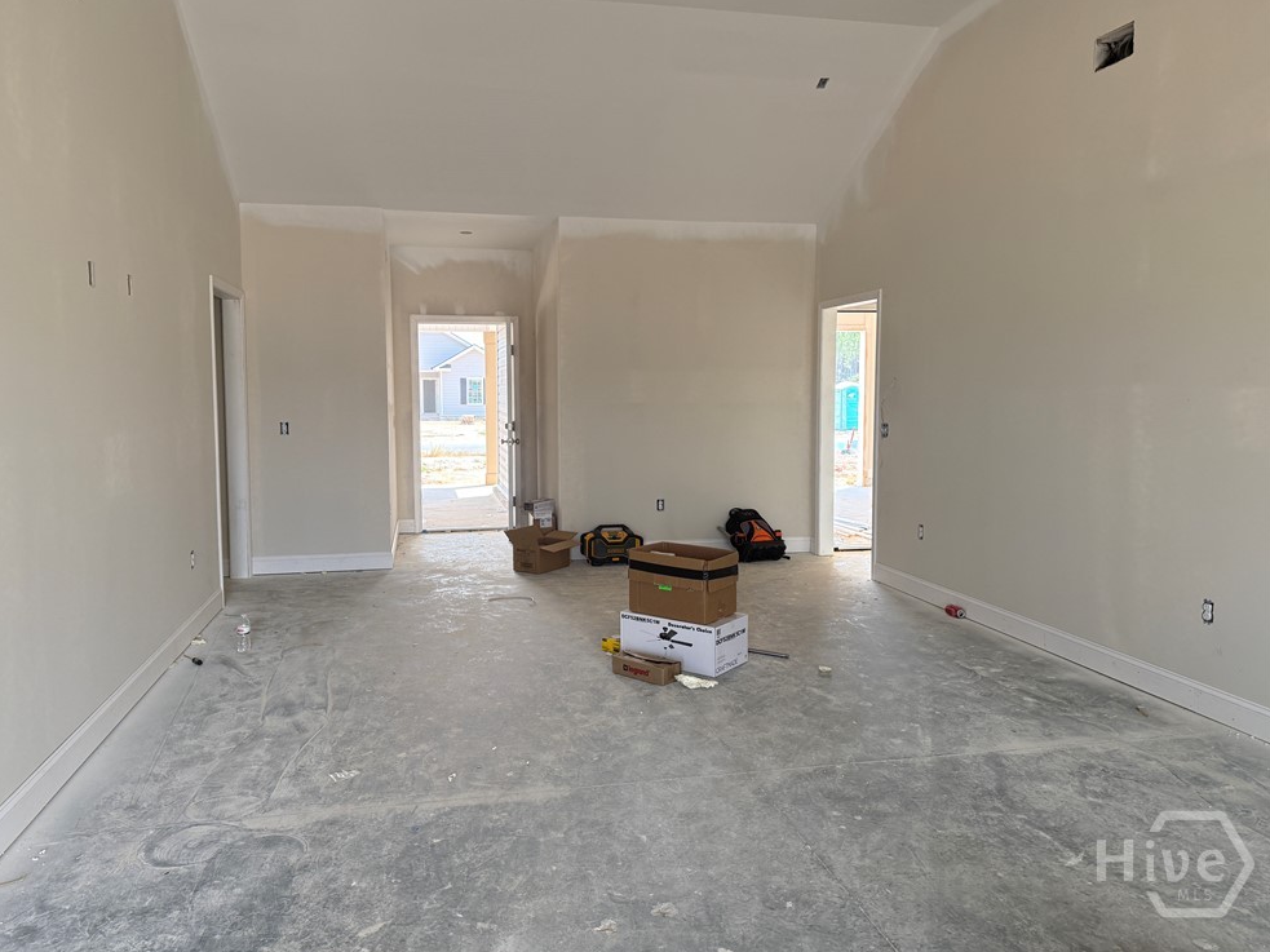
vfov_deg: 54.9
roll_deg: +1.6
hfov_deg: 69.4
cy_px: 468
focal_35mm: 25
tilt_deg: -3.4
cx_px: 612
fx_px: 917
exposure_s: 1/243
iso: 160
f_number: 1.78
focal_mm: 6.76
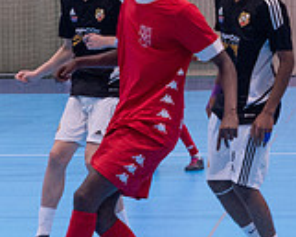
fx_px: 2358
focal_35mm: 269
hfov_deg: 7.2
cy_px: 117
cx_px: 152
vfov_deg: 5.8
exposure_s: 1/500
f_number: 3.2
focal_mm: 70
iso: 8000
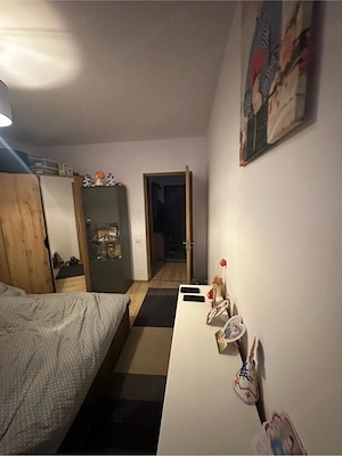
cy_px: 228
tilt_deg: -8.8
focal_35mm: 14
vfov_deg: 102.1
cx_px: 171
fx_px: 184
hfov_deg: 85.7
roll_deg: +1.3
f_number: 2.2
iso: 1250
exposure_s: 1/41
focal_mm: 2.22
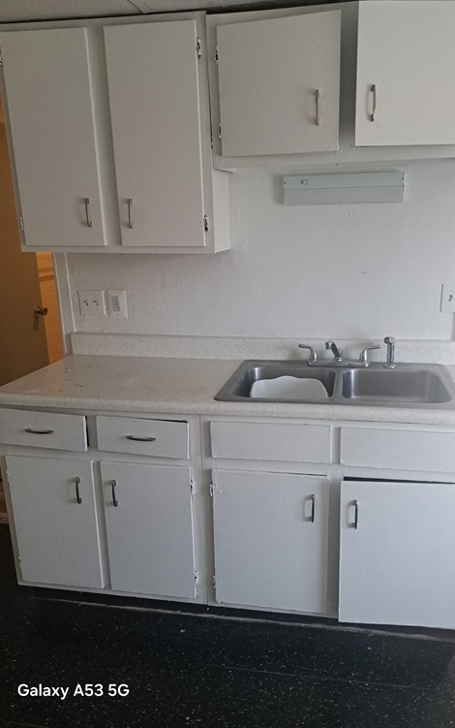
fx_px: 515
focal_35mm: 26
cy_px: 363
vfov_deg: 70.4
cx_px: 261
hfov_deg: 47.5
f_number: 1.8
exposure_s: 1/60
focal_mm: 5.23
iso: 250
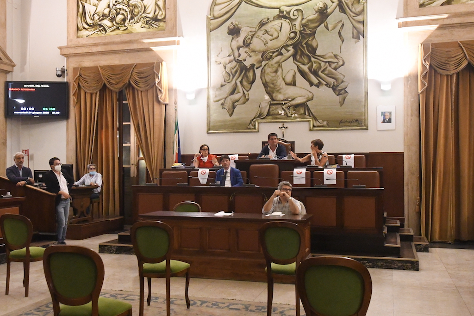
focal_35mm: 40
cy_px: 158
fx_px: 527
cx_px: 237
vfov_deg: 33.4
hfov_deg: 48.5
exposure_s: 1/25
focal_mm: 20
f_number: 6.3
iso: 10000
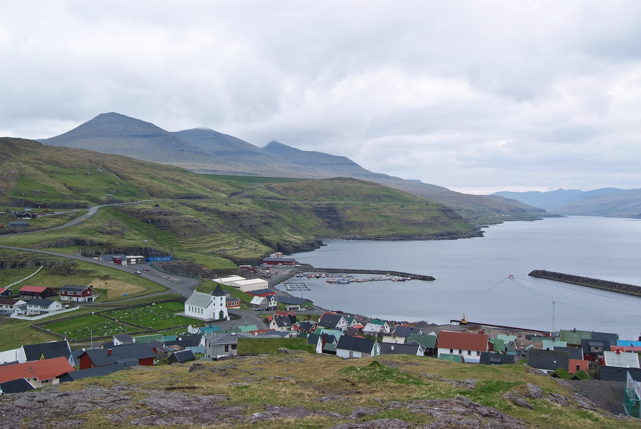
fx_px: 642
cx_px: 320
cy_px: 214
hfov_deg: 53.1
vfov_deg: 37.0
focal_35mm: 36
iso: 100
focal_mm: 24
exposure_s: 1/230
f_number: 6.7
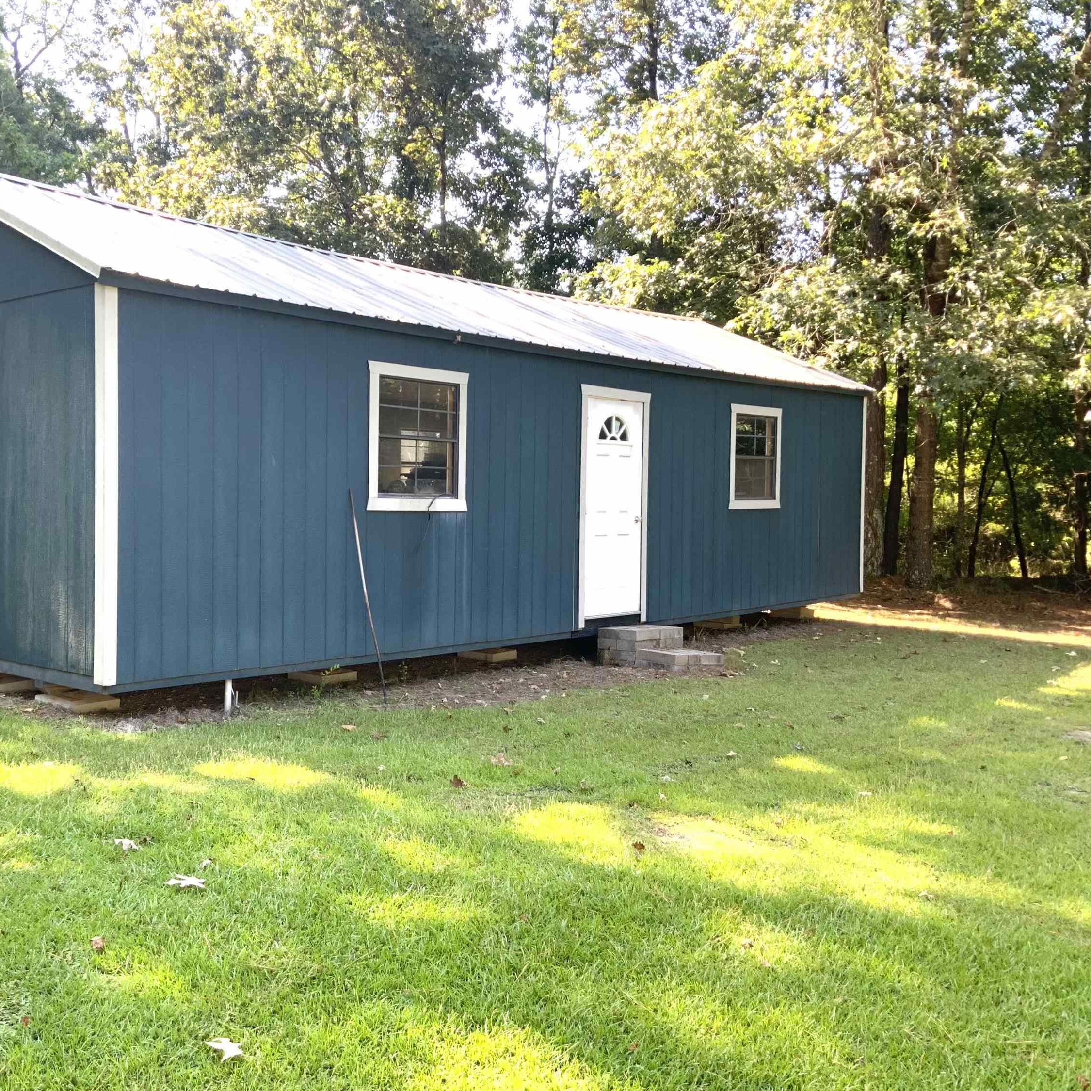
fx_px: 1248
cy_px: 543
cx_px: 378
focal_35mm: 35
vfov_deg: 47.2
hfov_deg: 46.6
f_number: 1.8
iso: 16
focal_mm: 3
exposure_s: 1/122
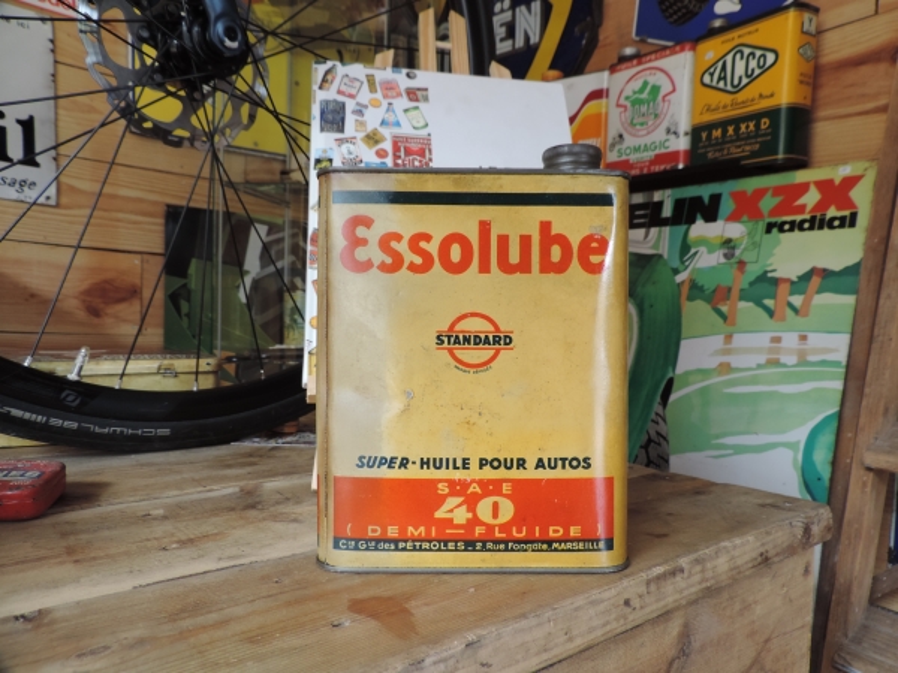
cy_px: 336
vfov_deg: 56.8
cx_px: 449
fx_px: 623
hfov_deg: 71.6
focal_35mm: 24
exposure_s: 1/30
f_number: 3
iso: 125
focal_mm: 4.3
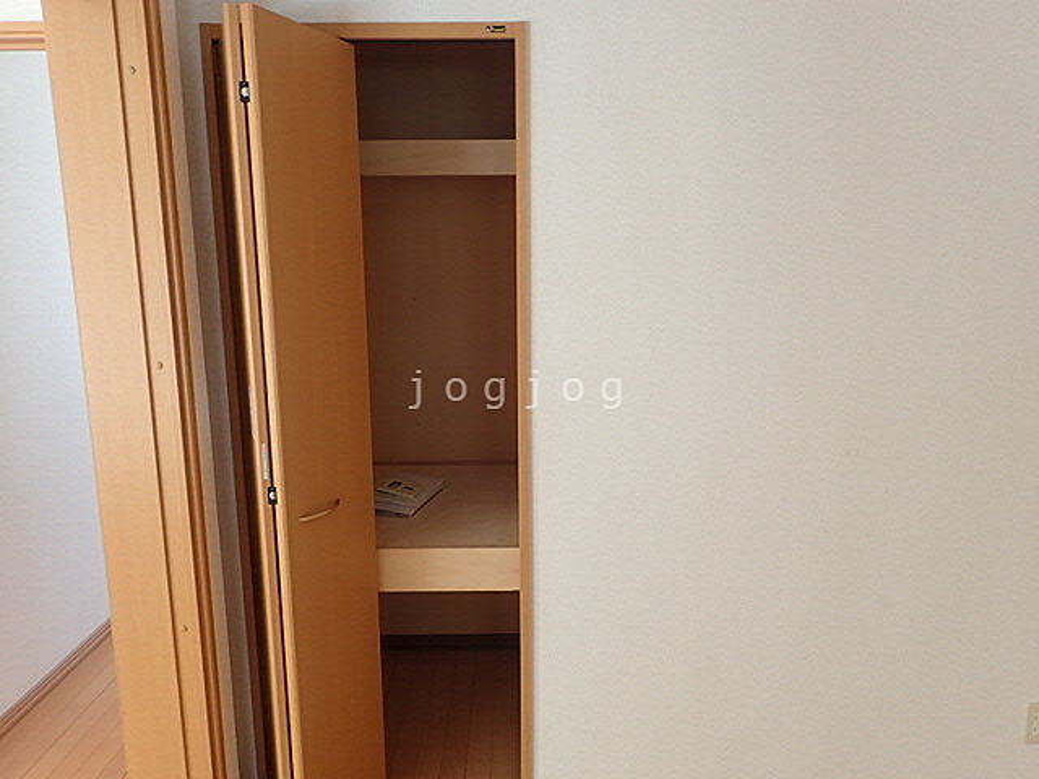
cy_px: 390
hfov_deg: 69.4
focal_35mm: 25
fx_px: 750
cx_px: 520
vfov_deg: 54.9
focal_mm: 4.5
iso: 100
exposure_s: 1/80
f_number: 2.8
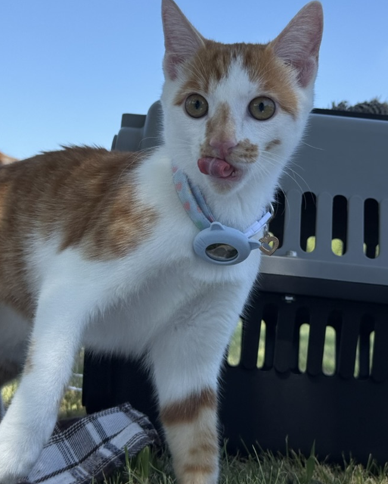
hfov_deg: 25.8
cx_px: 198
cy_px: 184
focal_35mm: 59
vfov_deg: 31.8
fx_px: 846
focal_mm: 6.76
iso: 80
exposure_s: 1/2494
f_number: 1.78
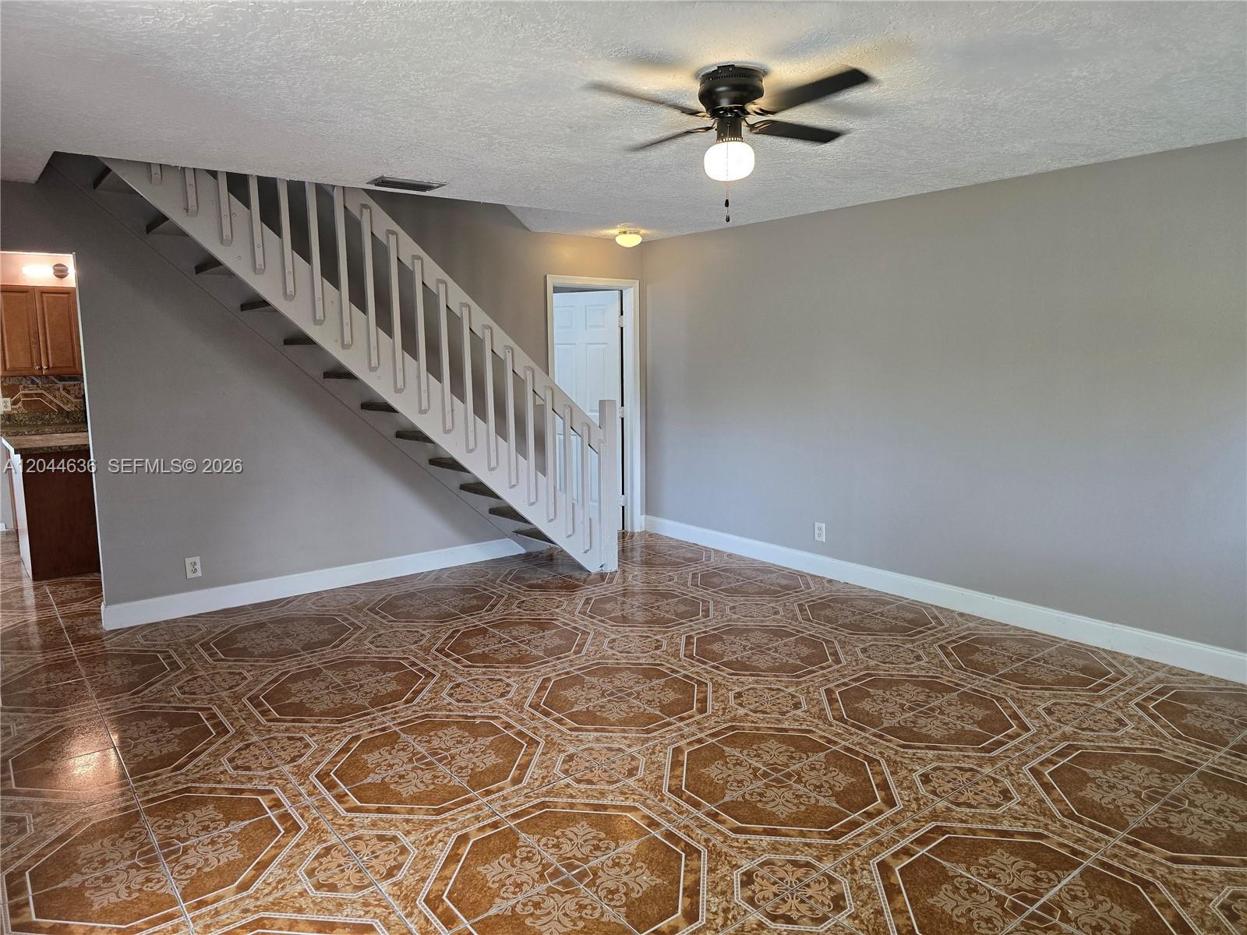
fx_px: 829
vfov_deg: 58.9
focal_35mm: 23
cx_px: 624
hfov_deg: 73.9
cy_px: 468
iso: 250
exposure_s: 1/120
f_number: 1.7
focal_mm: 6.3
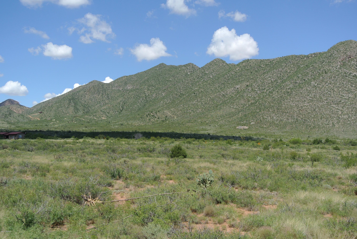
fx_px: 437
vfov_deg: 30.6
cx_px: 178
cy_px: 120
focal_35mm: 44
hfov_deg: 44.5
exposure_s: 1/800
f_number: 5
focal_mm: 16.3
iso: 100
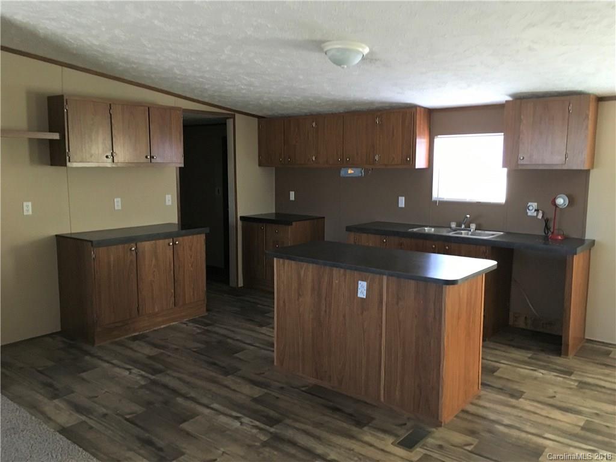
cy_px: 231
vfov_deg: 48.2
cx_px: 308
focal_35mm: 29
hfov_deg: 61.7
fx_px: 516
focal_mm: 4.15
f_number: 2.2
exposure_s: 1/30
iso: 200
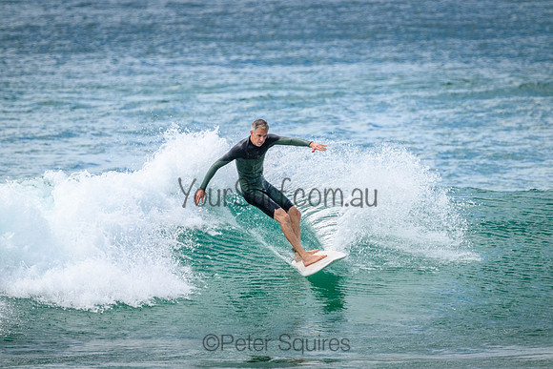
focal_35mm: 800
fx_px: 12291
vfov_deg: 1.7
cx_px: 276
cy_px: 184
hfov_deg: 2.6
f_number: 11
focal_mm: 800
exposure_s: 1/2000
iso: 1100
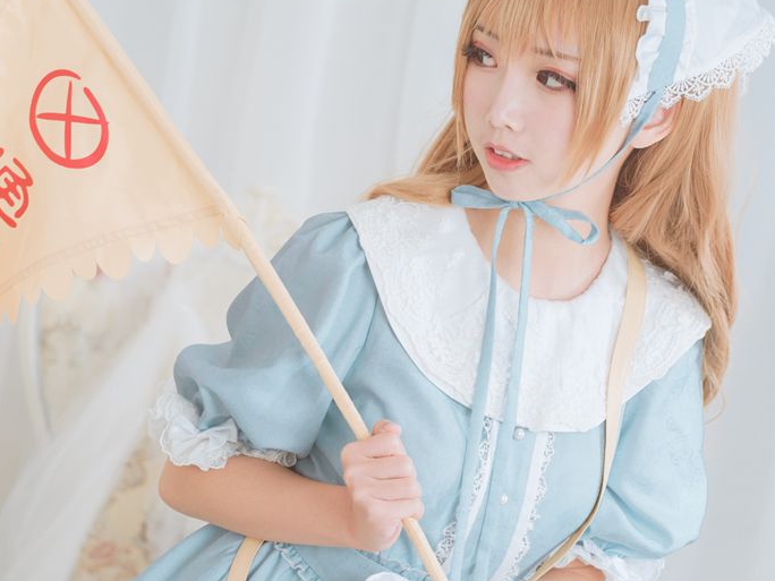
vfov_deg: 13.7
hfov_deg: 18.1
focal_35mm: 108
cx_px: 246
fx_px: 2418
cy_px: 276
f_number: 2.8
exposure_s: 1/80
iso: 160
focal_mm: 50
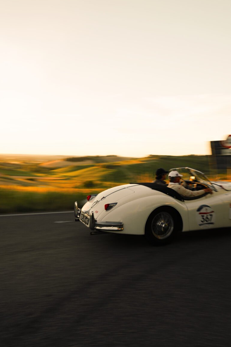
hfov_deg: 44.9
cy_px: 149
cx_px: 123
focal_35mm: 29
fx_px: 279
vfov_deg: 63.4
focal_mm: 24
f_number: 4
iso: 160
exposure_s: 1/160
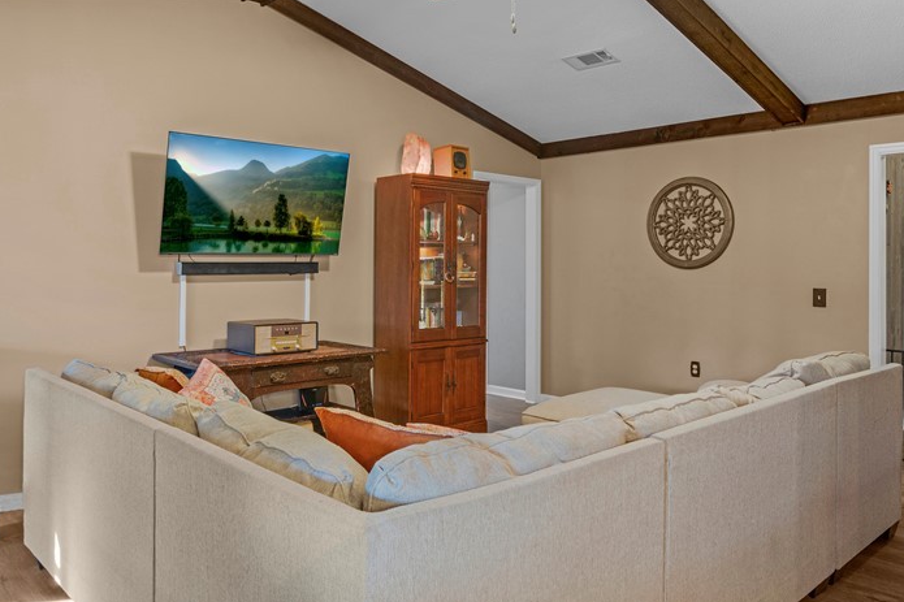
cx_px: 467
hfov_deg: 69.8
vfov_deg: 49.9
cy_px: 280
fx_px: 647
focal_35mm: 26
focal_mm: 11
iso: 250
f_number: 7.1
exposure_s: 1
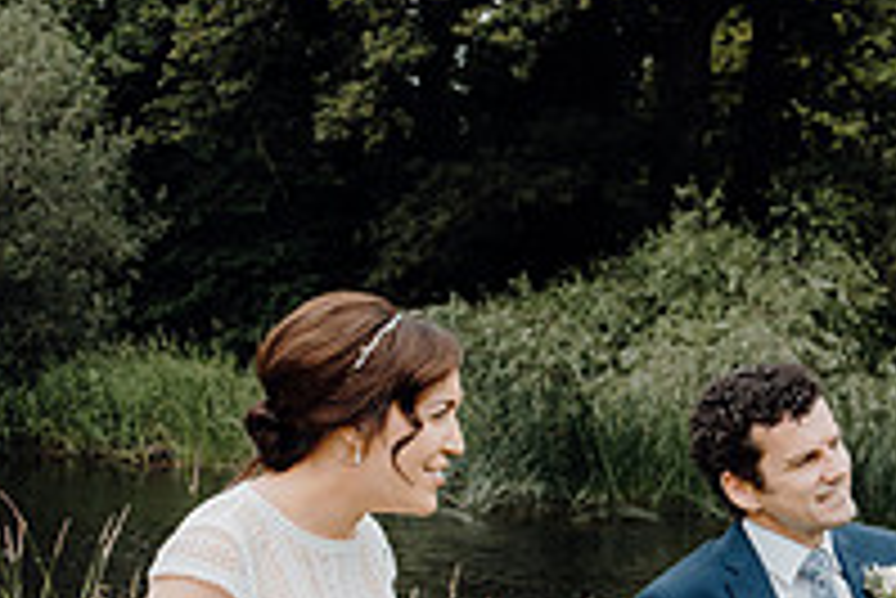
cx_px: 626
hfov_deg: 18.8
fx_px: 2690
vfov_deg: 12.3
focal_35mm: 108
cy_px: 767
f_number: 5
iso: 125
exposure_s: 1/200
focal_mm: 37
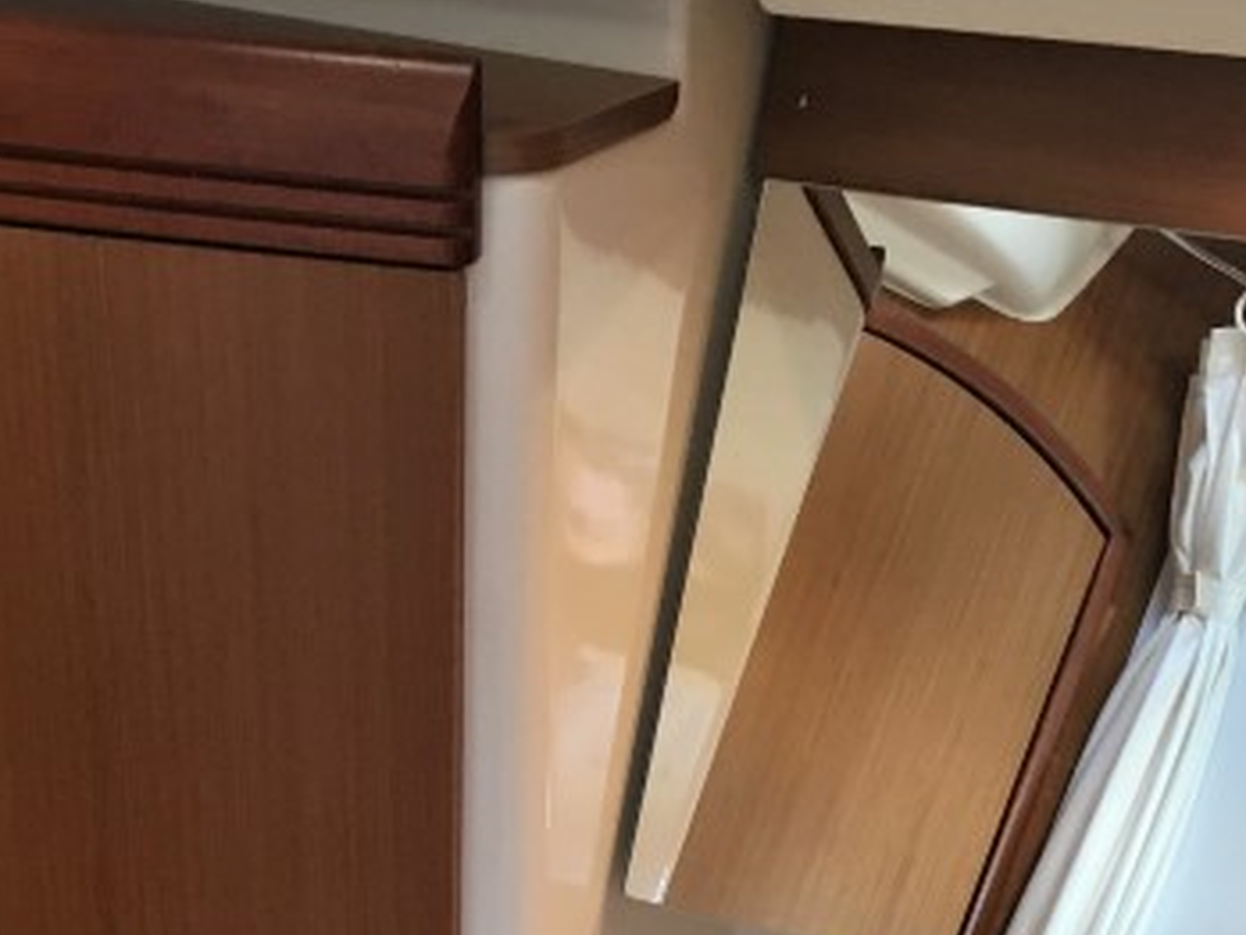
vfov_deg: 16.5
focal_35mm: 85
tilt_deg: -30.8
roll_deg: +0.2
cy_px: 1199
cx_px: 543
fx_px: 3061
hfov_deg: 23.0
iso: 125
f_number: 2.2
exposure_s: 1/33
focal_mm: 4.15
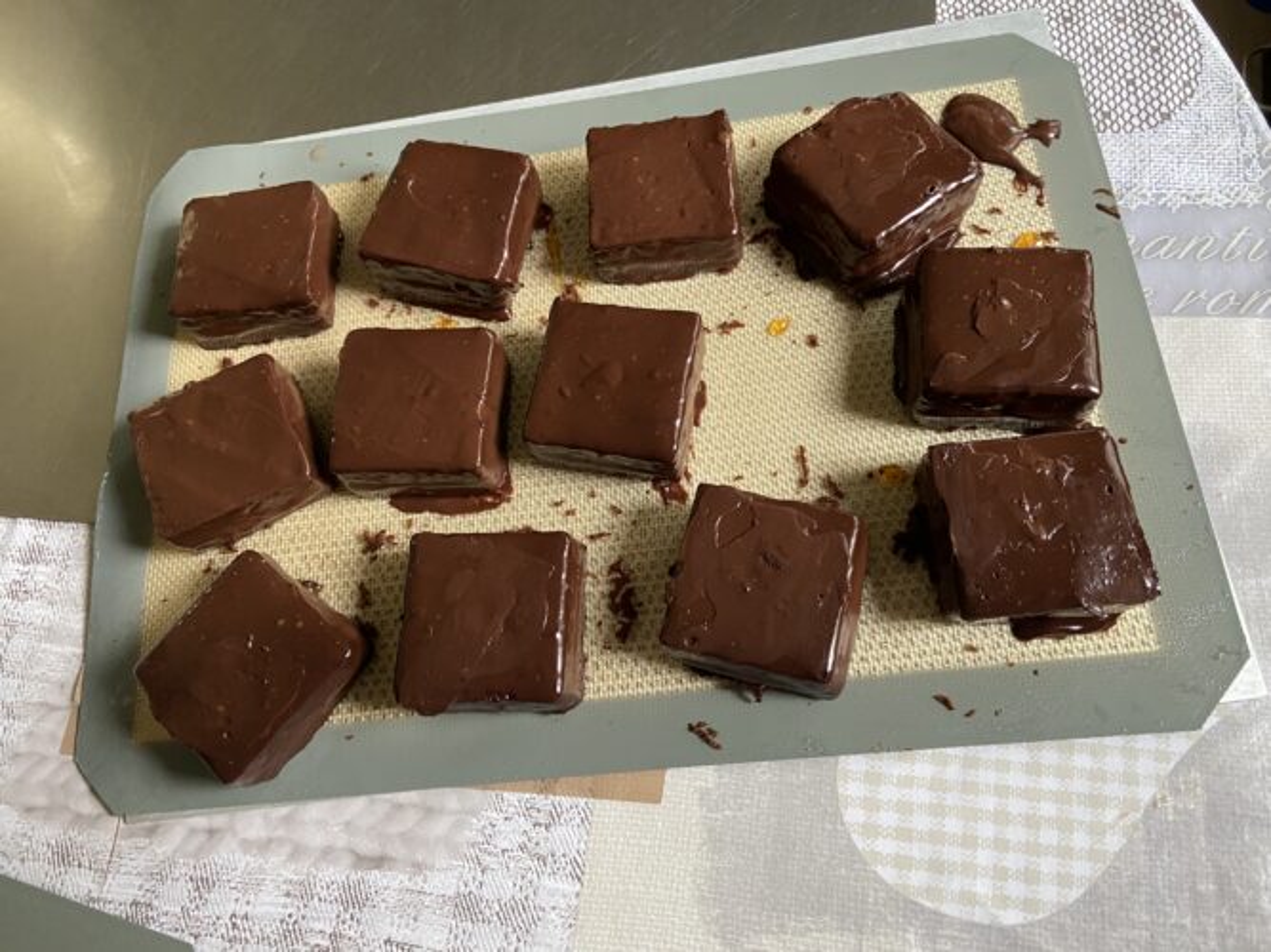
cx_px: 636
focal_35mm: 26
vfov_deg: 53.0
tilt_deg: -68.5
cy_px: 476
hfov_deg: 67.3
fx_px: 954
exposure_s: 1/60
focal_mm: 4.25
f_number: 1.8
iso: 320
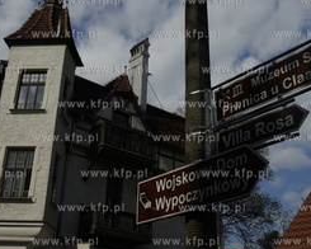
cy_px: 87
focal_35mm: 46
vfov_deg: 32.5
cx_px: 159
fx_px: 423
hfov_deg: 40.3
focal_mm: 20
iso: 200
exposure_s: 1/250
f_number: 11
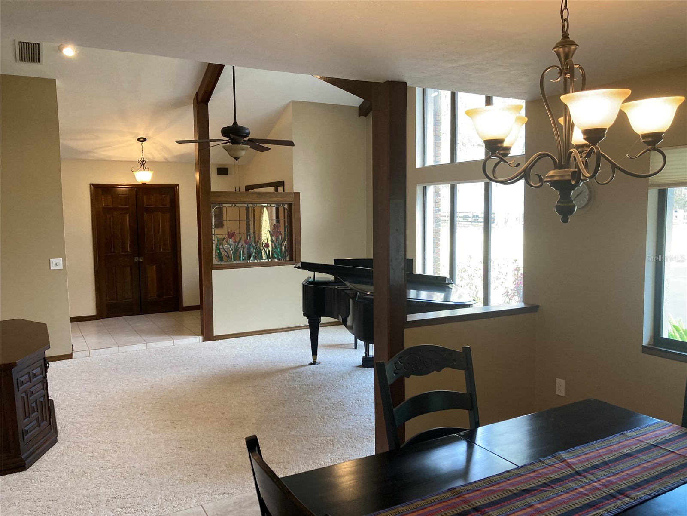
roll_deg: -0.2
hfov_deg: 63.4
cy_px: 258
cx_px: 344
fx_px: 556
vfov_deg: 49.7
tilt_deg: -4.3
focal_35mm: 28
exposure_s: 1/60
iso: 80
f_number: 1.8
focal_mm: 3.99
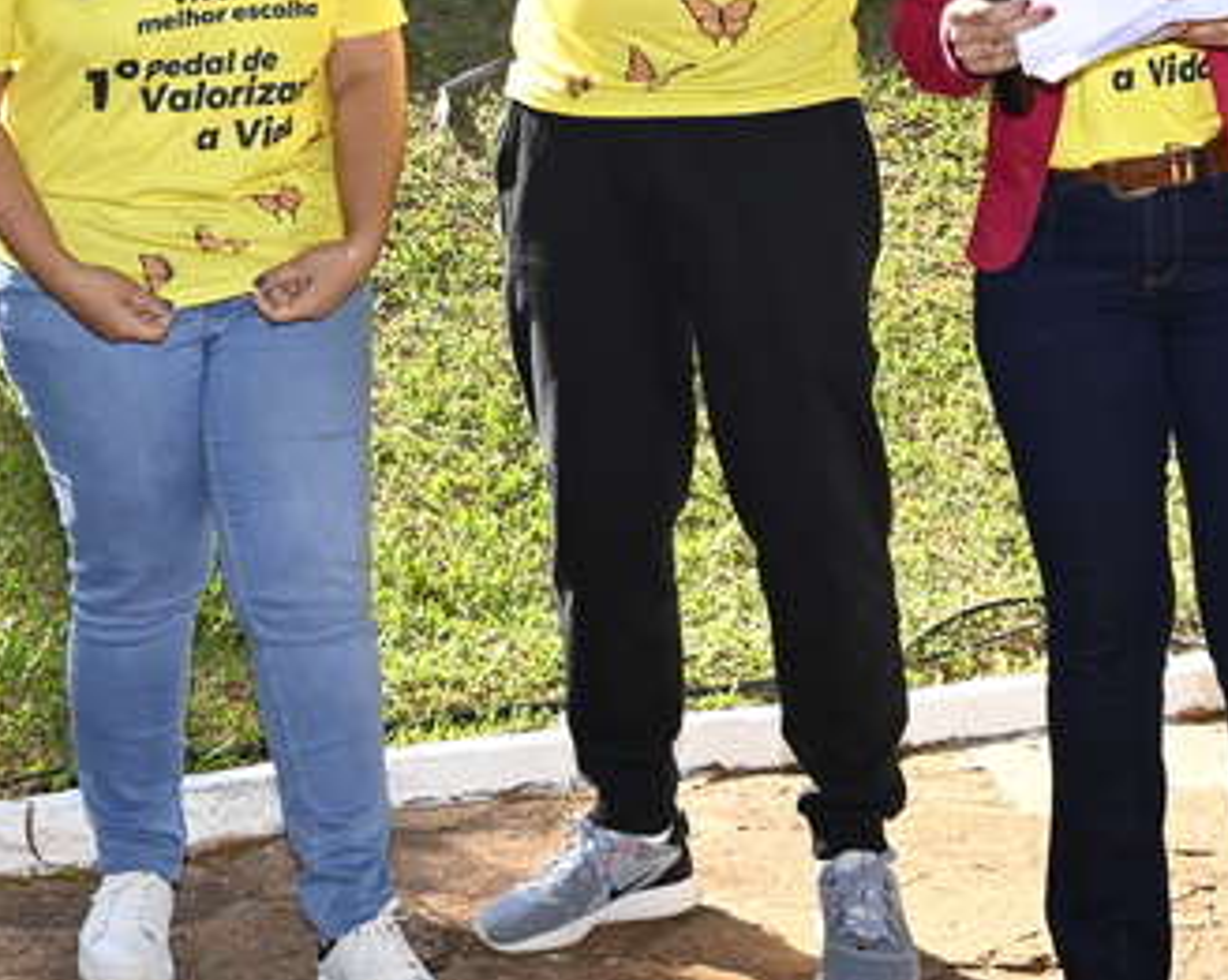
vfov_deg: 14.7
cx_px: 625
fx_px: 3741
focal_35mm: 103
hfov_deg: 18.6
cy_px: 36
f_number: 5.6
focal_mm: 40
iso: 125
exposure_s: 1/125
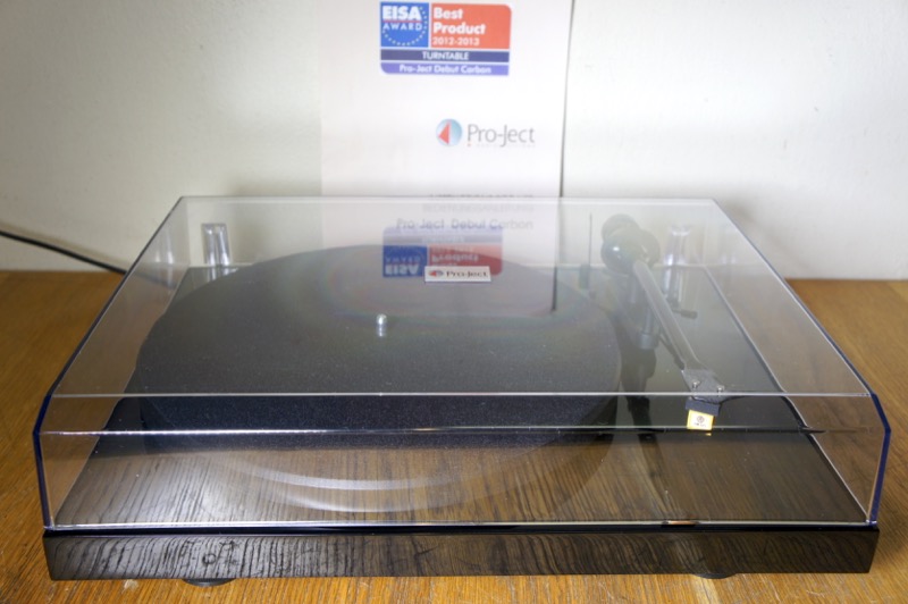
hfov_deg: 53.2
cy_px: 302
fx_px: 907
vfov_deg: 36.8
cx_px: 454
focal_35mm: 36
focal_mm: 24
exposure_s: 1/60
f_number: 5
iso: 200
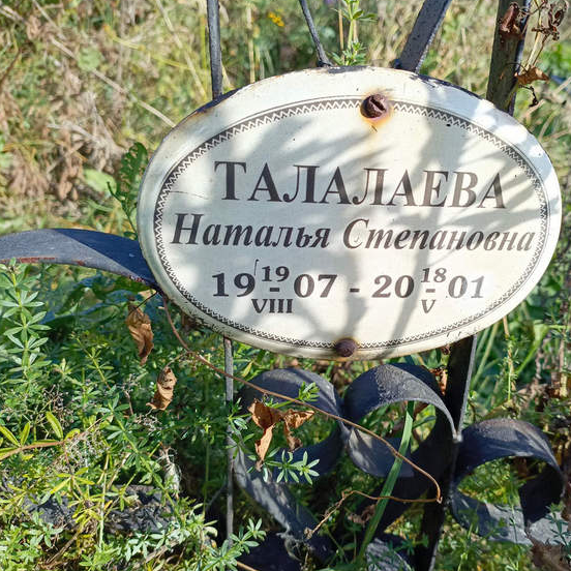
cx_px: 378
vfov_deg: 51.1
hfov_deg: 50.2
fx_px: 597
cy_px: 278
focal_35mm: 32
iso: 111
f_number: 1.69
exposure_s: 1/867
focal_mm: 4.76
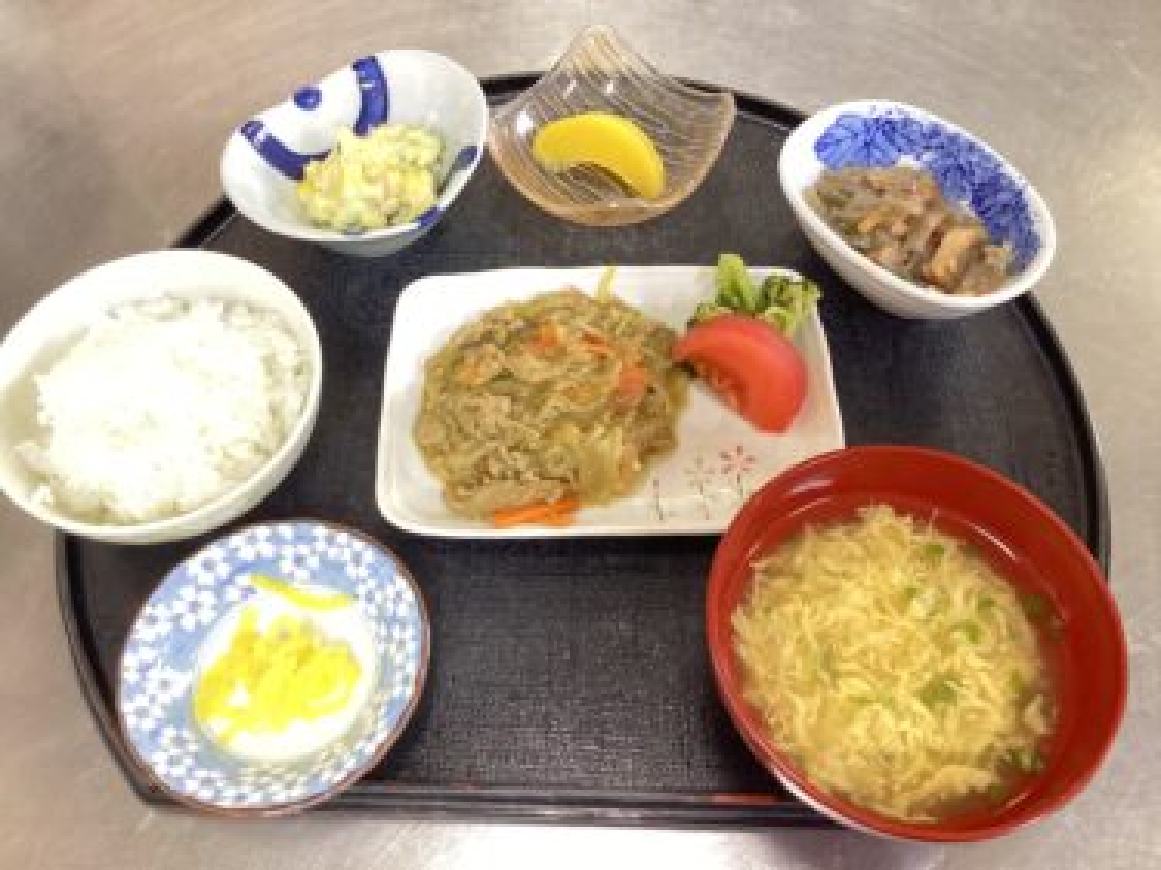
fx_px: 1039
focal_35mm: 31
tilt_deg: -58.7
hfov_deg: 58.4
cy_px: 435
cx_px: 580
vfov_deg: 45.4
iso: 320
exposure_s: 1/30
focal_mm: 3.3
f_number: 2.4
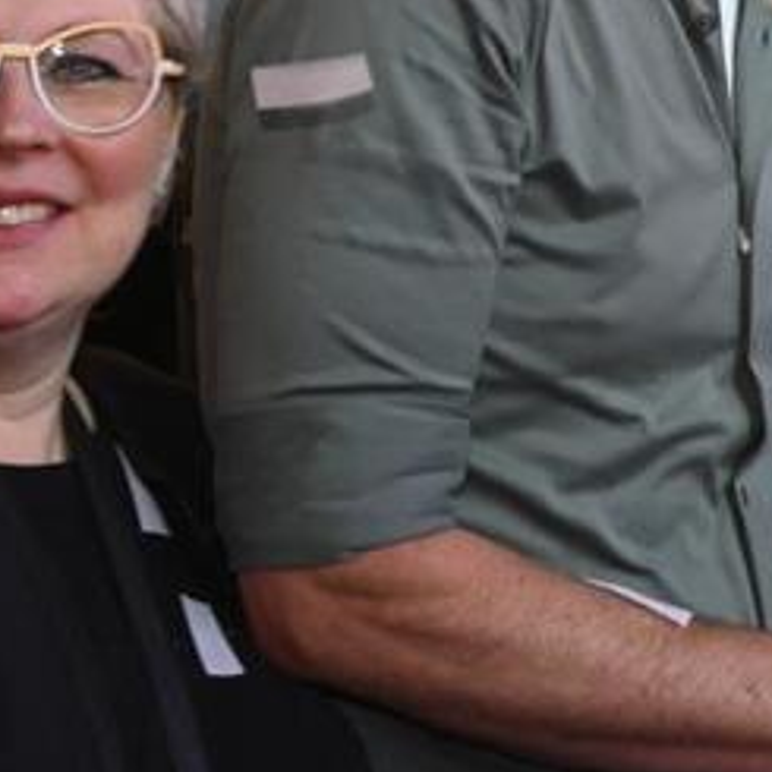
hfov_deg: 15.4
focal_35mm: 110
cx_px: 873
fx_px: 2775
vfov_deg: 15.3
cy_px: -124
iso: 2000
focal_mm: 32
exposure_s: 1/60
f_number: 4
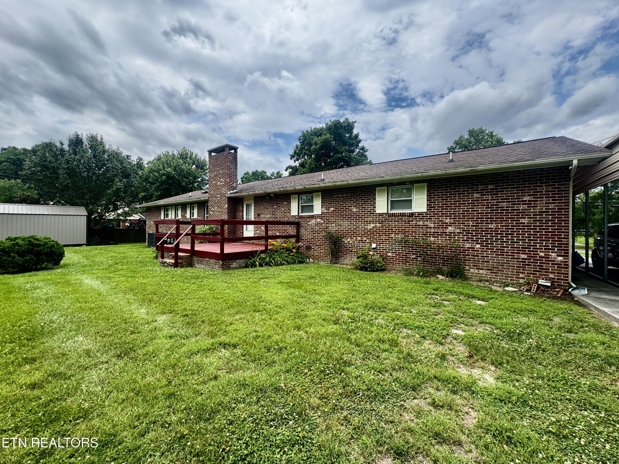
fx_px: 250
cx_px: 310
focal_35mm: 14
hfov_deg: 102.1
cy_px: 232
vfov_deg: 85.7
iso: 50
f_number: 2.2
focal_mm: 2.22
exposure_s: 1/1034
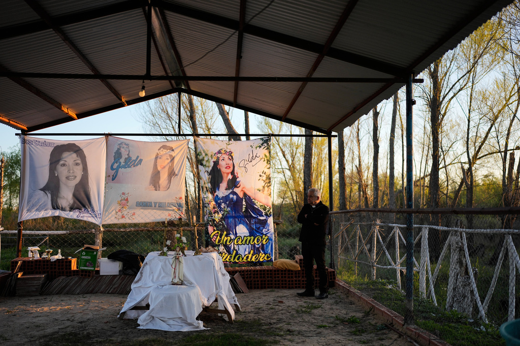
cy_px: 173
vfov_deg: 37.8
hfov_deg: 54.4
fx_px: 505
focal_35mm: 35
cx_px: 260
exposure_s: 1/3200
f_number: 1.4
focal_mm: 35
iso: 400
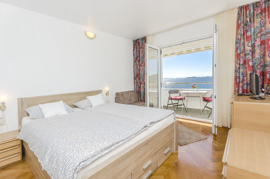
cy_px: 90
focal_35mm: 16
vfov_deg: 71.8
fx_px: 124
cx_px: 135
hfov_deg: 95.1
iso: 250
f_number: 13
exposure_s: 1/200
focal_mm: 11
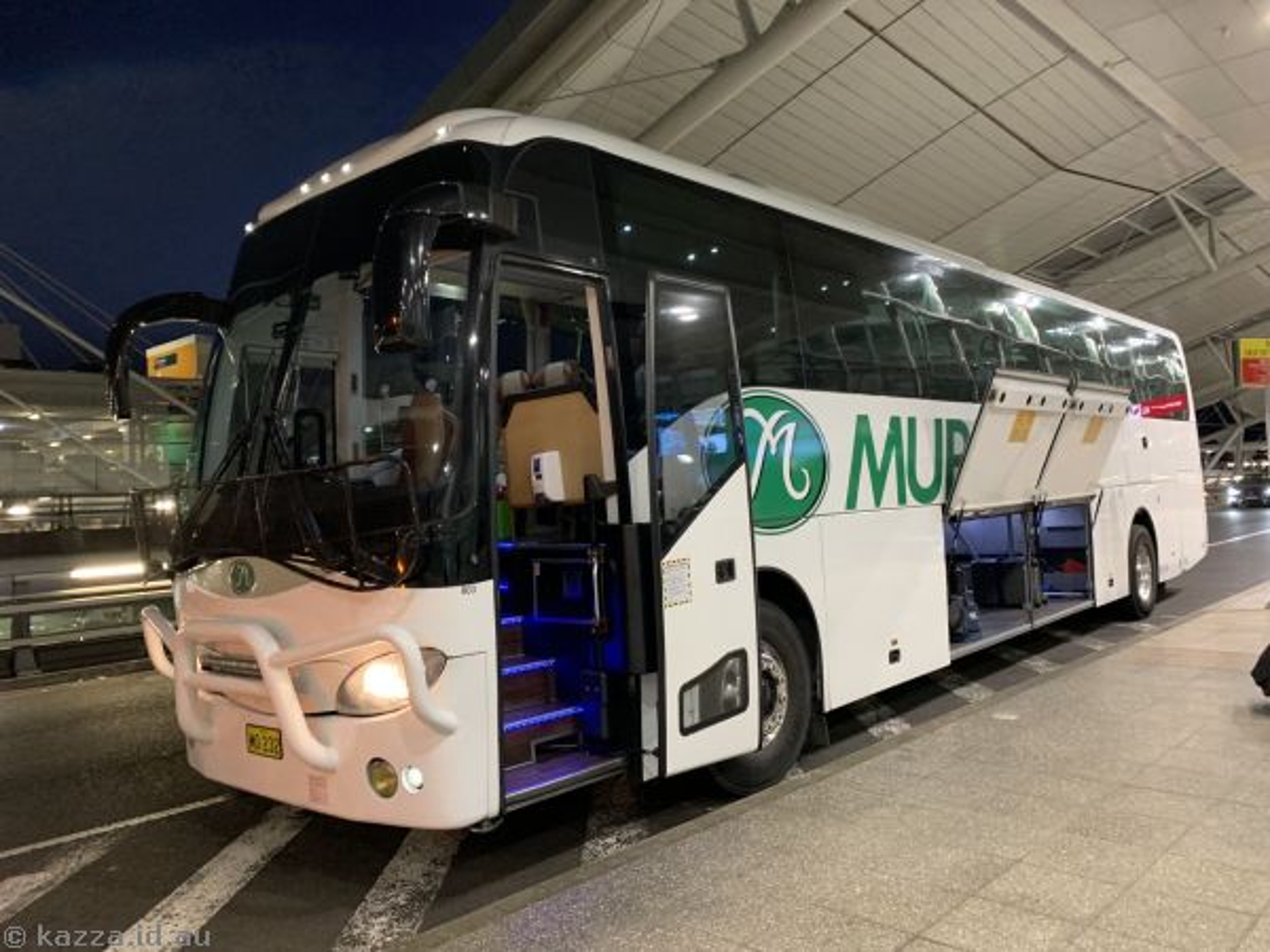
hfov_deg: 67.3
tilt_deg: +4.4
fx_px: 954
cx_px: 635
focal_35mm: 26
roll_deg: +2.7
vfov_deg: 53.1
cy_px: 476
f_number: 1.8
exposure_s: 1/33
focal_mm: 4.25
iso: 250
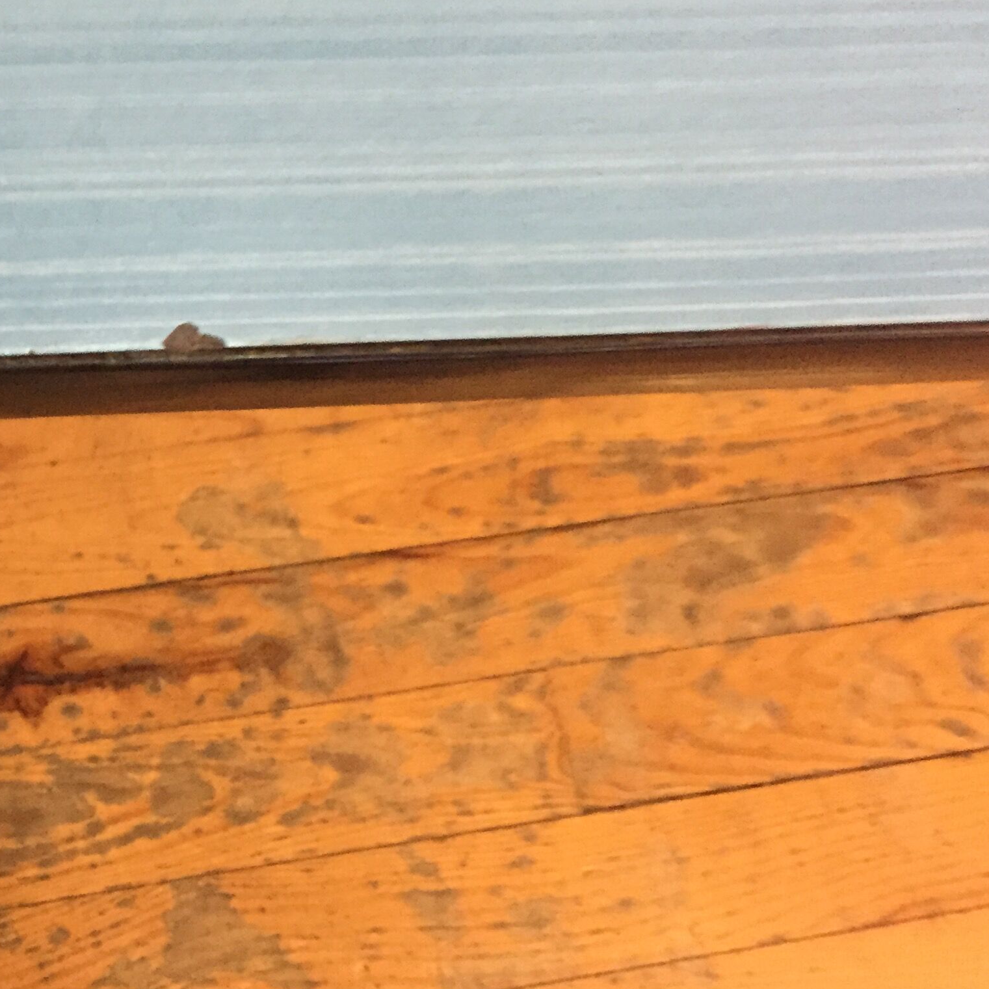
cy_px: 399
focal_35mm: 55
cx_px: 77
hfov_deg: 29.6
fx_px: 1778
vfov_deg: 31.0
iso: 250
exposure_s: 1/17
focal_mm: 4.15
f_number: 2.2
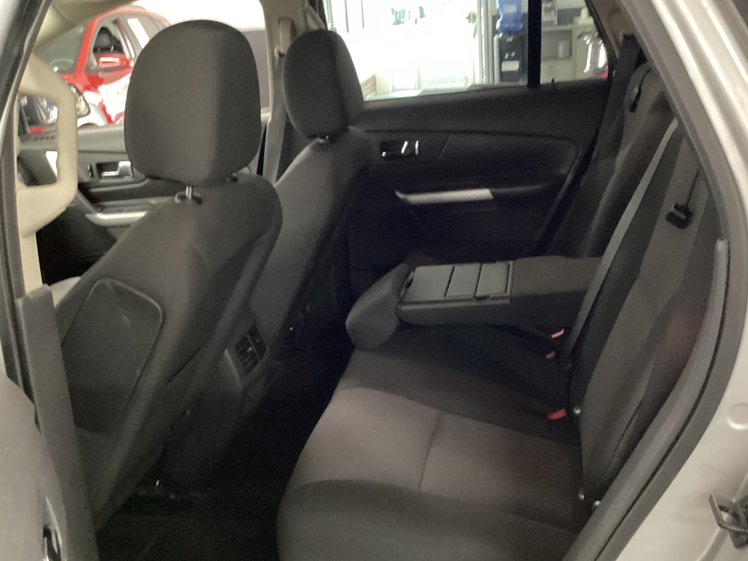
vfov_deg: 38.6
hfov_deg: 50.1
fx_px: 799
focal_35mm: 37
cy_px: 298
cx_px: 396
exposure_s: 1/20
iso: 640
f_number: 2.4
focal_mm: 3.3
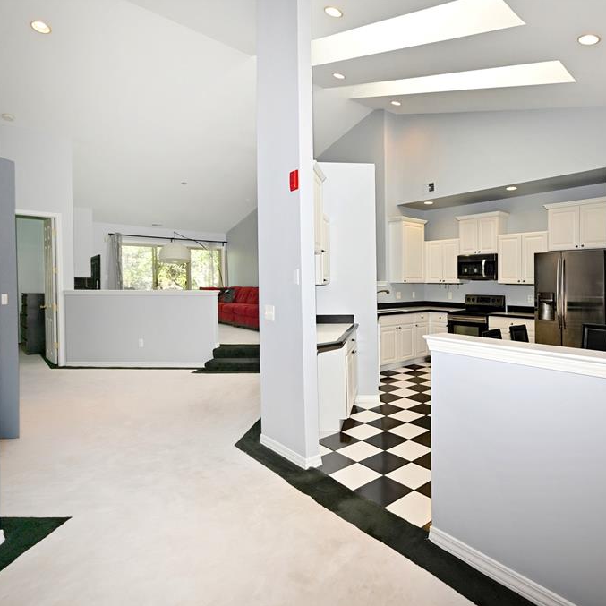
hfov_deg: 79.7
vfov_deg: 80.7
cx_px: 367
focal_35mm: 18
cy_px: 303
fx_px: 357
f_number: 7.1
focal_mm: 14
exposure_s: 1/60
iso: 450
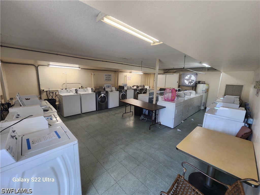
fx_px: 98
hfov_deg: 106.2
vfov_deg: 89.9
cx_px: 130
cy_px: 98
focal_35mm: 13
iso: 100
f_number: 2.2
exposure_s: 1/60
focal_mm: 2.2
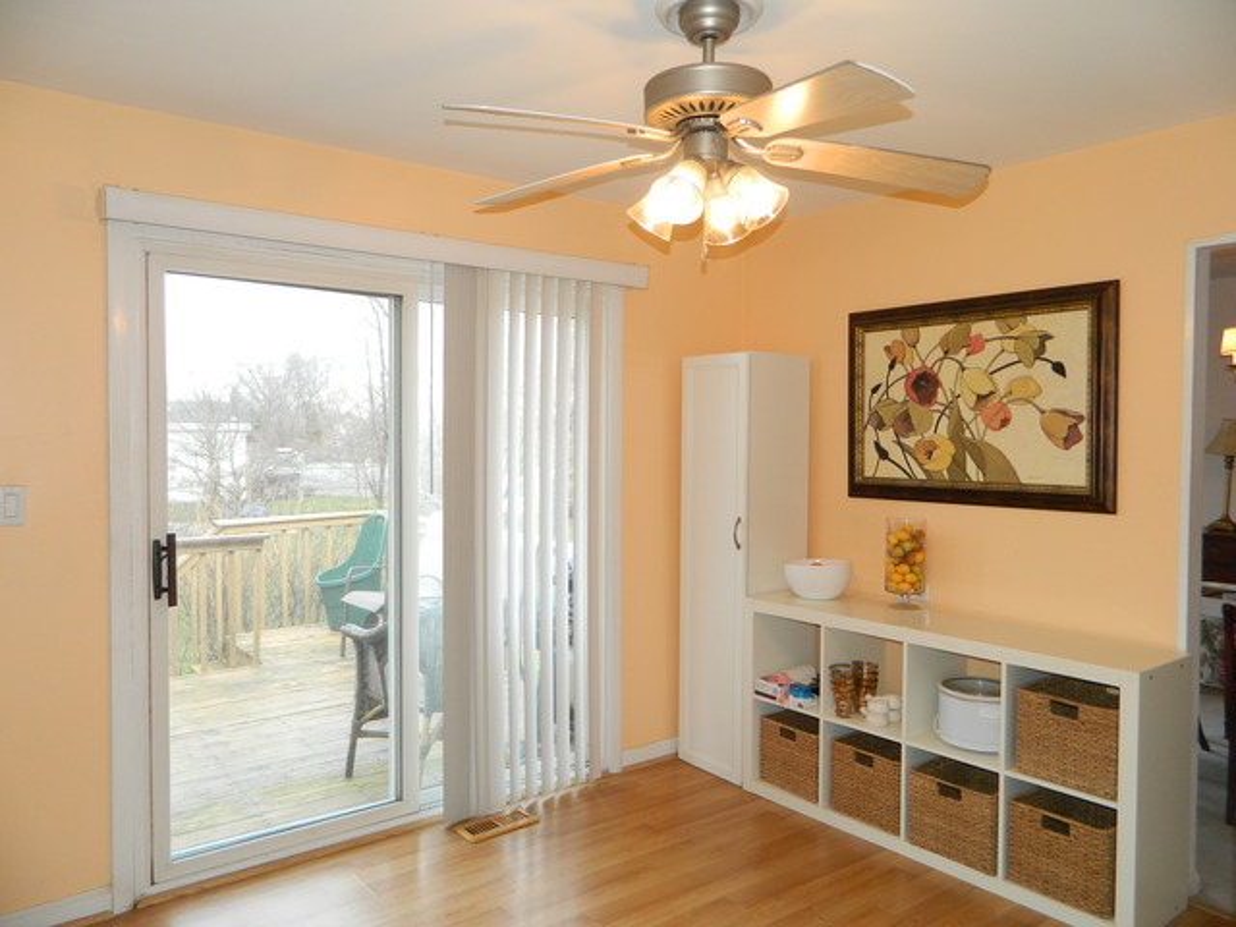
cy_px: 464
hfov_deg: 69.4
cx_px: 618
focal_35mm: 25
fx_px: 893
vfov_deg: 54.9
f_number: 3.1
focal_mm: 4.5
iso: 80
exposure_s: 1/30
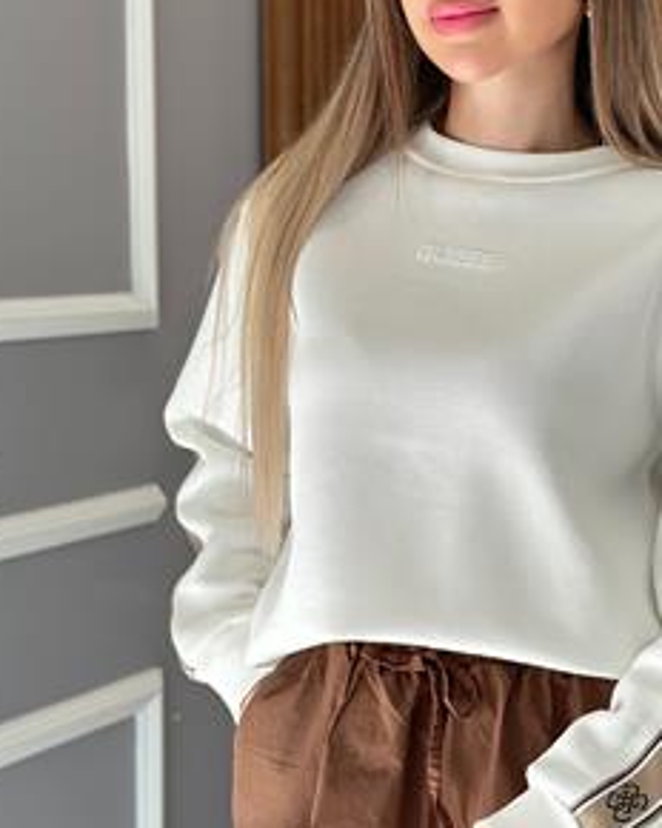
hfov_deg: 18.2
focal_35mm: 84
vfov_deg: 22.7
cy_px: 394
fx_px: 2057
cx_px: 491
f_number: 1.78
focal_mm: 6.86
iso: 80
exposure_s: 1/177
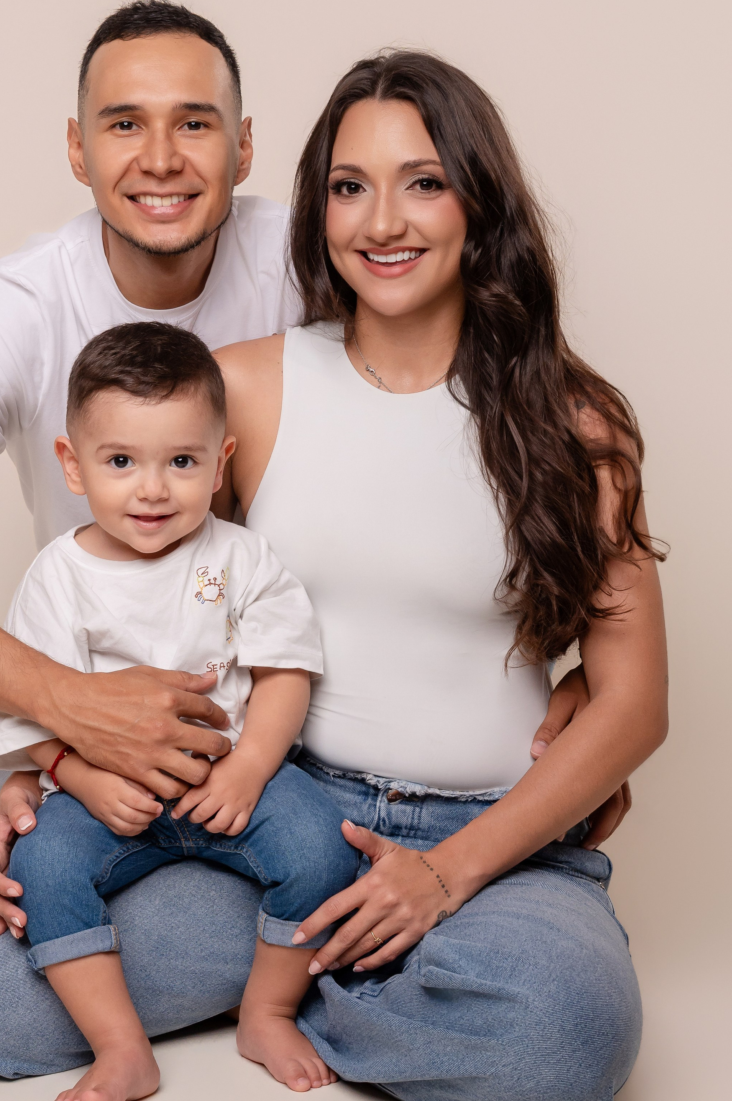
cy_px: 548
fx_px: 2047
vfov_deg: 30.1
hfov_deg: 20.2
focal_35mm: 67
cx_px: 282
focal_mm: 50
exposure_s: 1/200
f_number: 9
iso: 1000
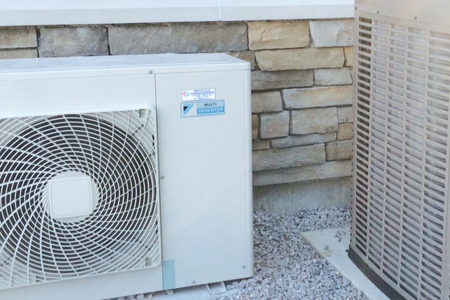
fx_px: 750
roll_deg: +0.2
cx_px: 309
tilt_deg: -13.3
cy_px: 130
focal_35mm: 60
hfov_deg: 33.0
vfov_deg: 22.6
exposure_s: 1/225
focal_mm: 4.15
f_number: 2.2
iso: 32
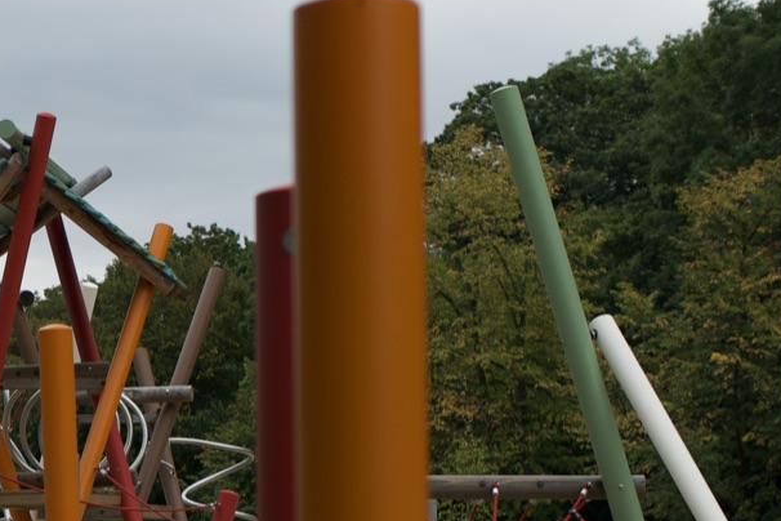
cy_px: 602
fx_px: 2755
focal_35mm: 127
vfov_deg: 10.6
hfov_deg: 15.4
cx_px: -242
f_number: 2.2
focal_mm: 35
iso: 100
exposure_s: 1/250
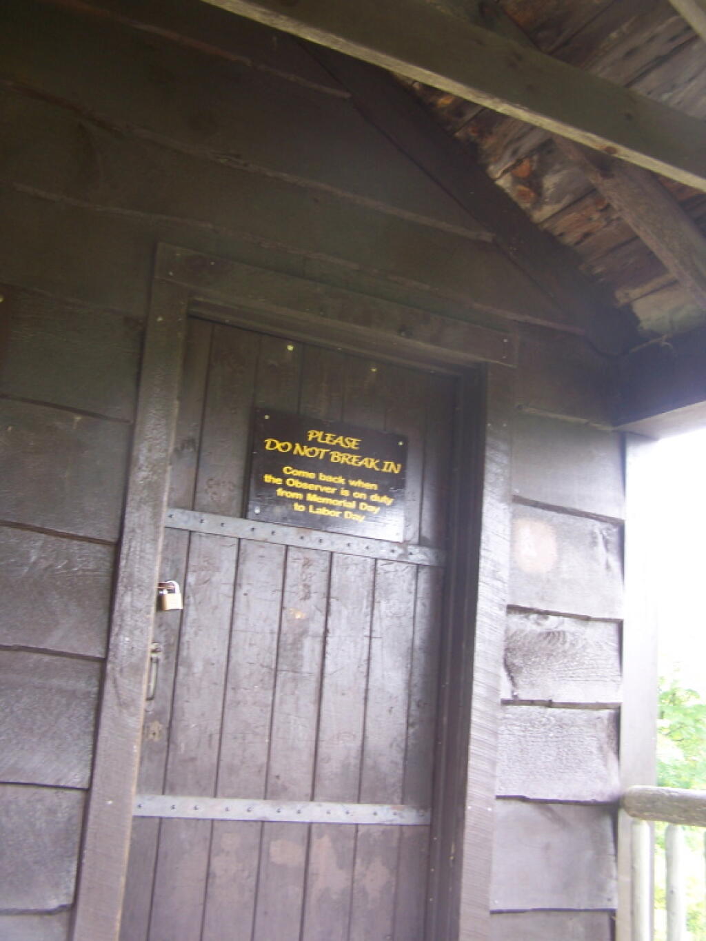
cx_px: 353
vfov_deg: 49.0
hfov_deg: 37.7
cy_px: 470
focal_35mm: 38
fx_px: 1033
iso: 100
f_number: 2.8
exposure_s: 1/30
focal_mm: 6.3
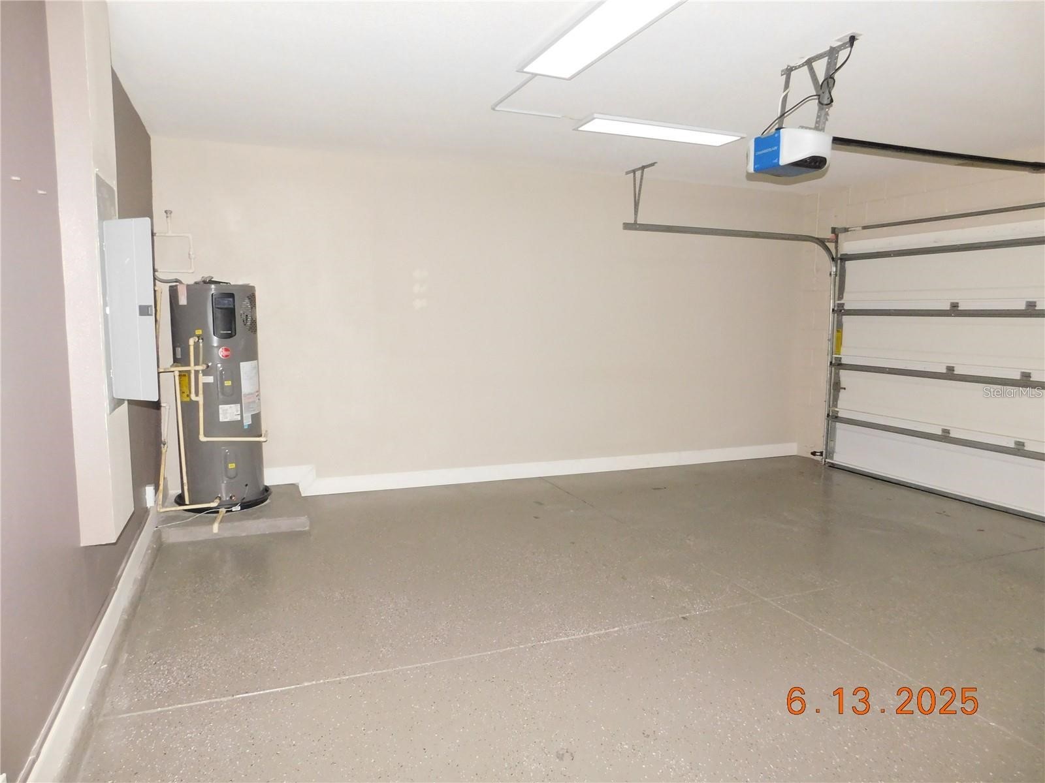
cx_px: 522
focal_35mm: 23
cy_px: 392
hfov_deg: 73.9
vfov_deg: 58.9
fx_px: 694
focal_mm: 4
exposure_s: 1/30
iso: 400
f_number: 3
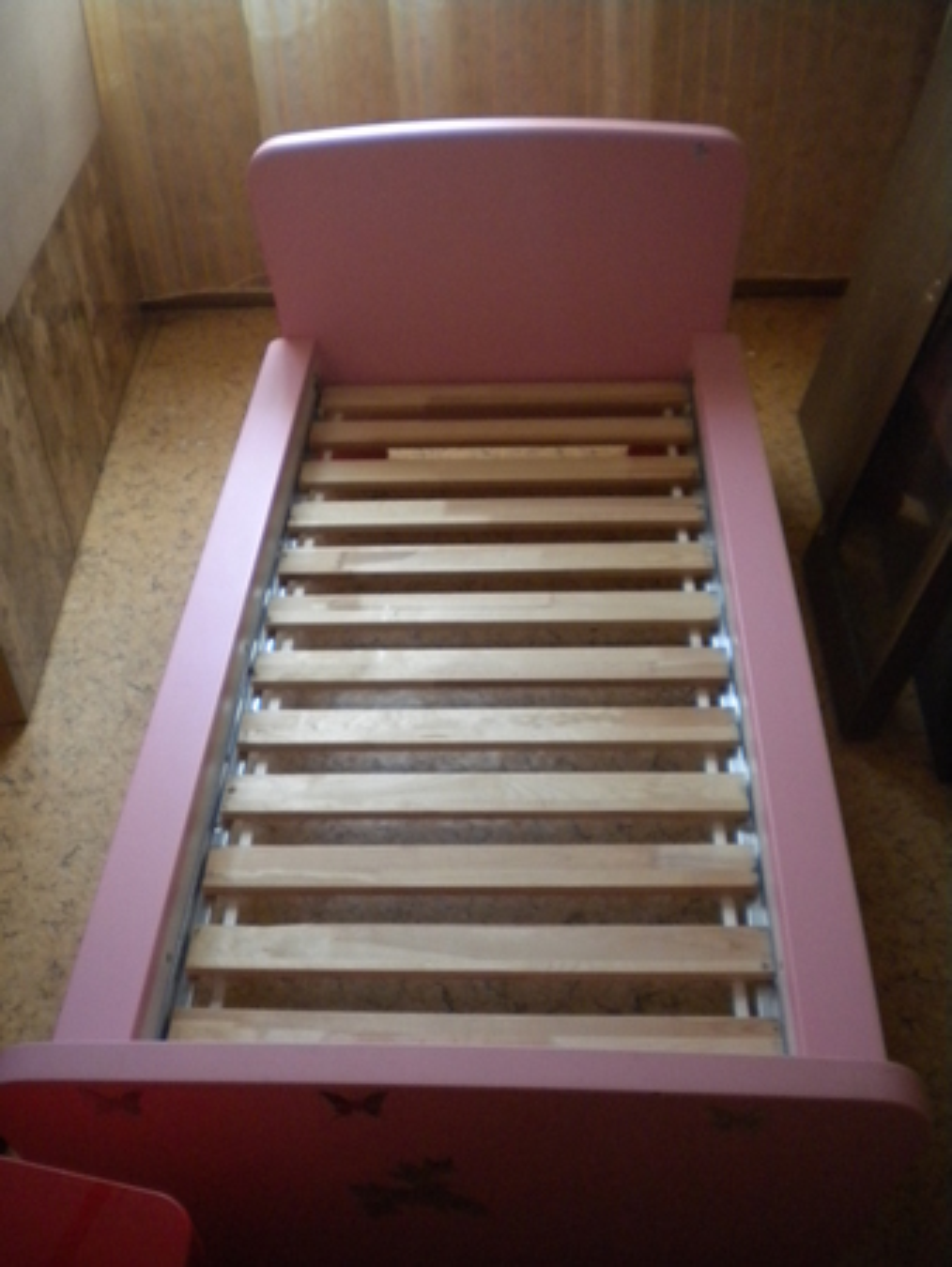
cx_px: 476
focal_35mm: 35
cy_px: 634
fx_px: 1282
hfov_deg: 40.7
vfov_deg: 52.6
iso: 446
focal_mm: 6.3
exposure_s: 1/66.1
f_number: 3.1
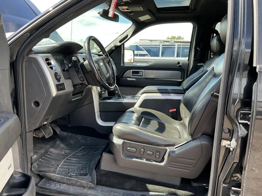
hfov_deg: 63.4
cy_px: 98
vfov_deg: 49.7
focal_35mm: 28
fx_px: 212
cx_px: 131
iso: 20
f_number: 1.8
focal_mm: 3
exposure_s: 1/145
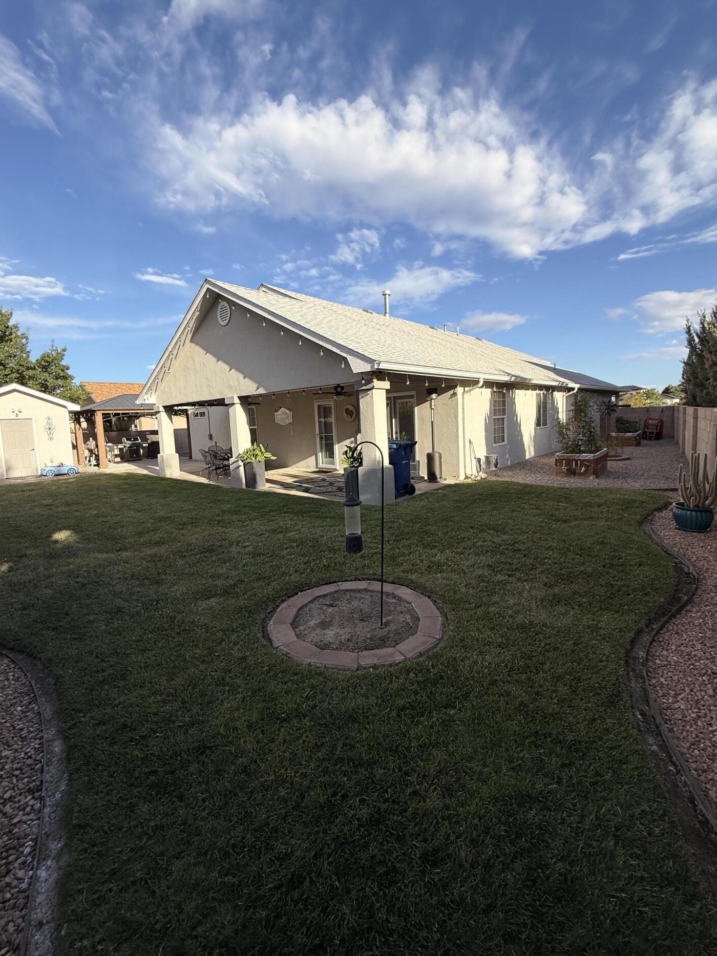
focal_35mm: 15
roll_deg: +2.2
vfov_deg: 98.1
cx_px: 358
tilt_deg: -3.8
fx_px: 414
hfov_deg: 81.7
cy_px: 459
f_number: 2.2
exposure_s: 1/1368
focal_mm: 2.22
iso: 50
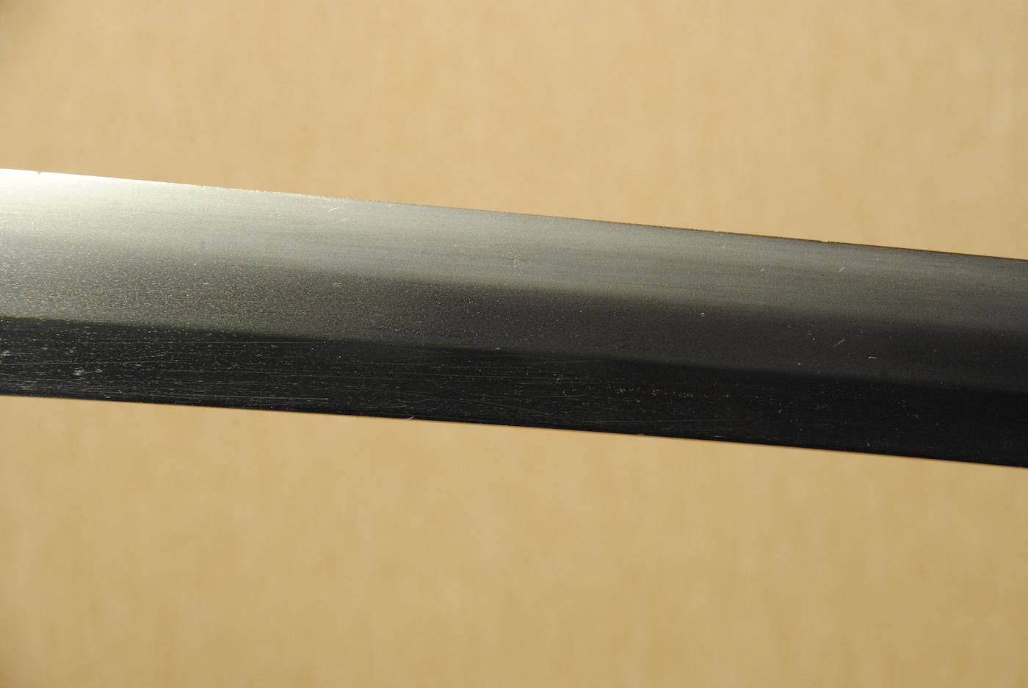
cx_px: 514
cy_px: 344
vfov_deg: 6.8
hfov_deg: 10.1
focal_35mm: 202
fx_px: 5789
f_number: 11
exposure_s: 1/2
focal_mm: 135
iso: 400
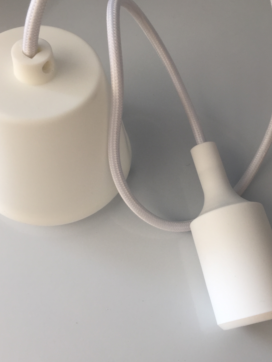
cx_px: 152
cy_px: 166
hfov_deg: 36.8
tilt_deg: -65.3
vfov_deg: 47.8
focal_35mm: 39
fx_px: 409
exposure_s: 1/50
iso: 32
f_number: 2.2
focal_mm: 4.15
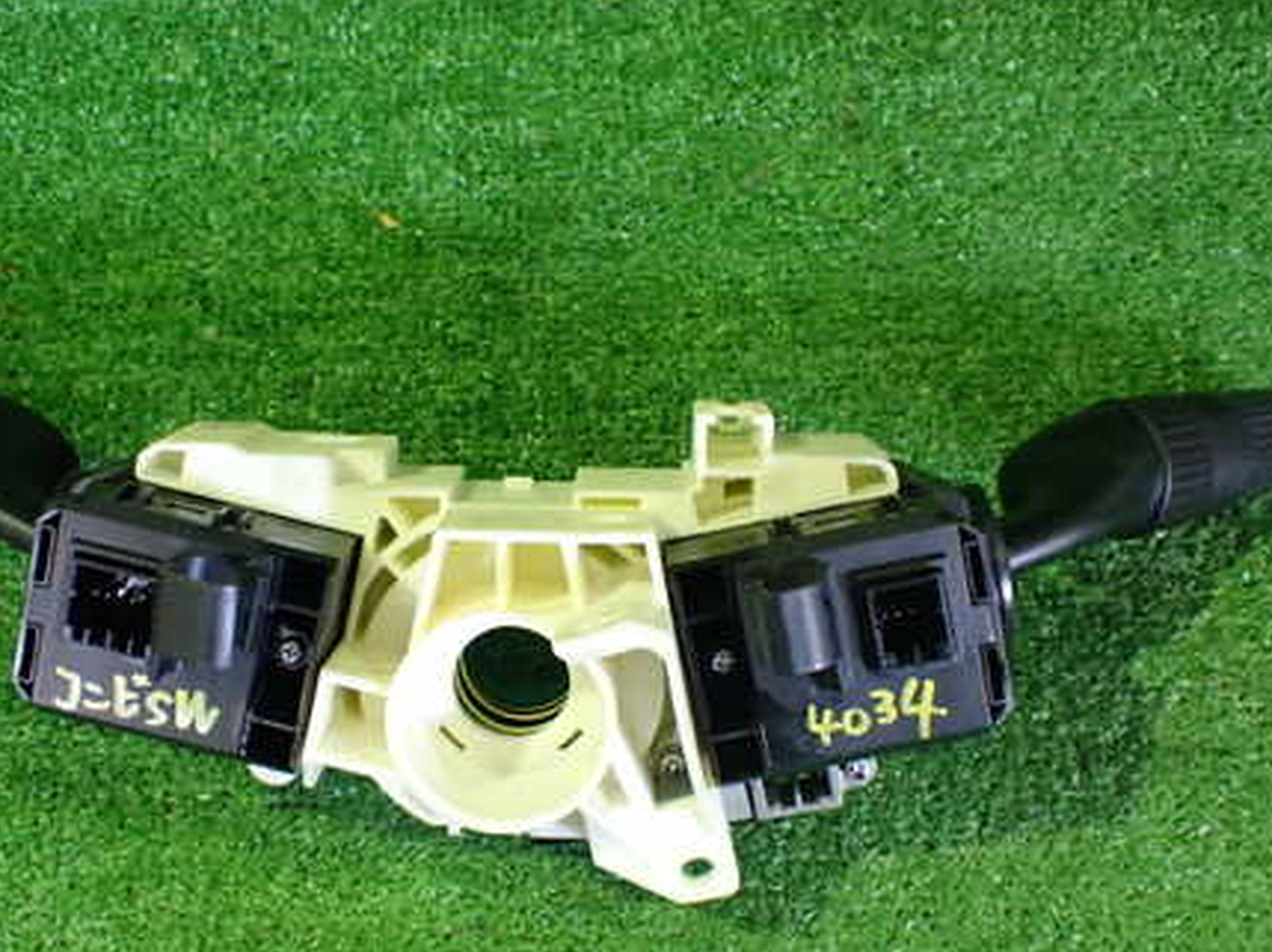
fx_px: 1542
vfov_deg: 34.2
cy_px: 584
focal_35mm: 42
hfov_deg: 44.7
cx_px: 543
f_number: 2.3
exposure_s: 1/40
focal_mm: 5.4
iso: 800
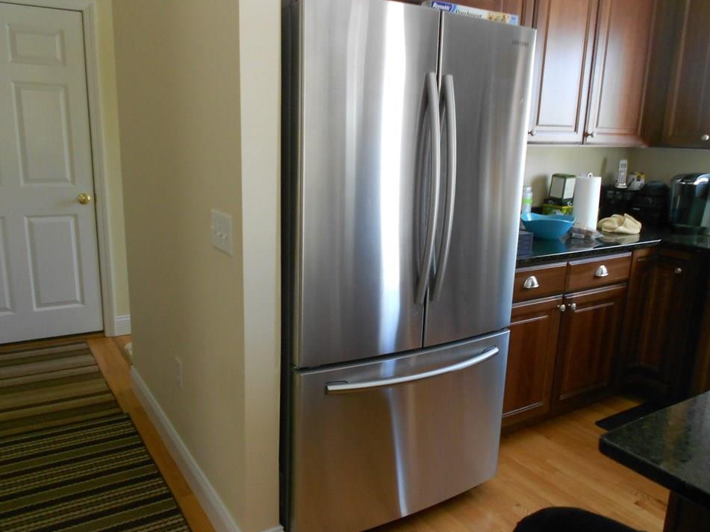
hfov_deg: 63.4
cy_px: 267
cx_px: 346
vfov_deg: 49.7
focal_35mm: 28
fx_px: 574
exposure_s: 1/30
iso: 250
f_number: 3.2
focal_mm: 4.6
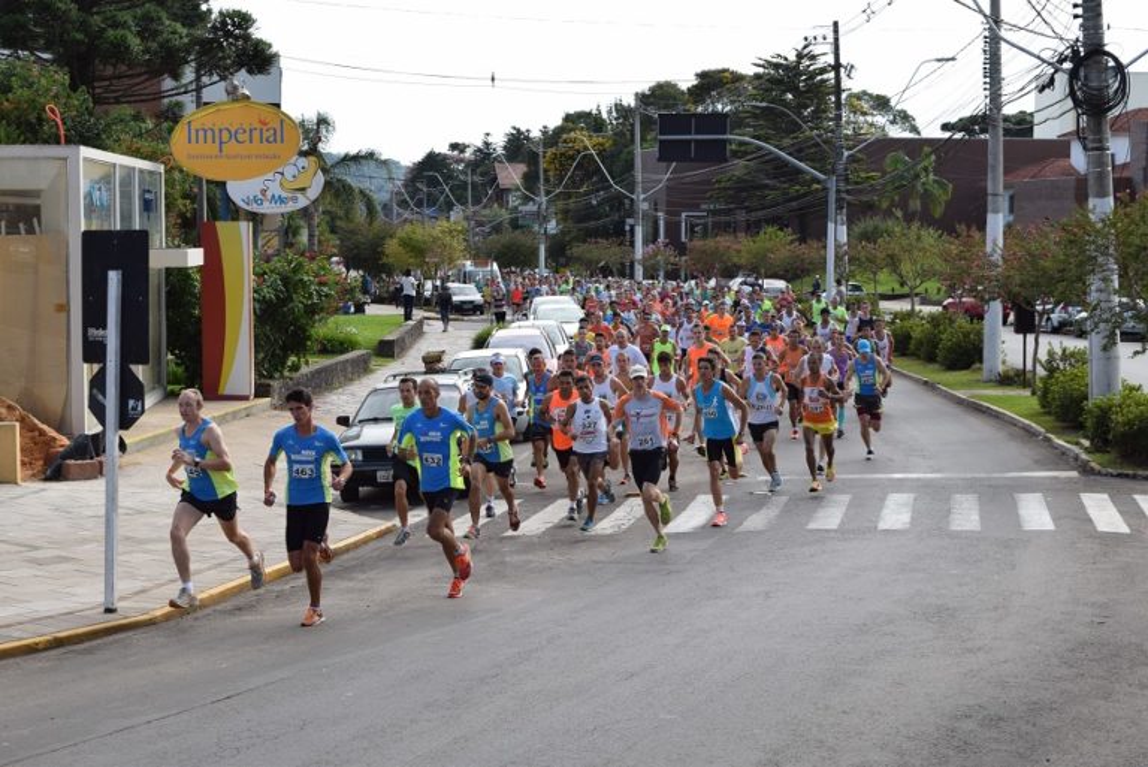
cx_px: 574
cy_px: 384
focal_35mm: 57
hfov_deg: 35.0
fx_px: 1819
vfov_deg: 23.8
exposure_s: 1/320
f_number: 9
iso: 200
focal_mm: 38
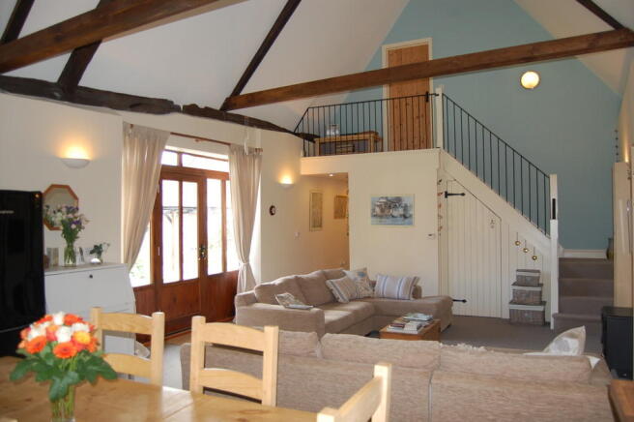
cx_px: 317
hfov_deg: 67.4
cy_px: 211
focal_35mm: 27
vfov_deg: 47.8
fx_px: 475
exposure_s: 1/60
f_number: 3.5
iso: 400
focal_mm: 18
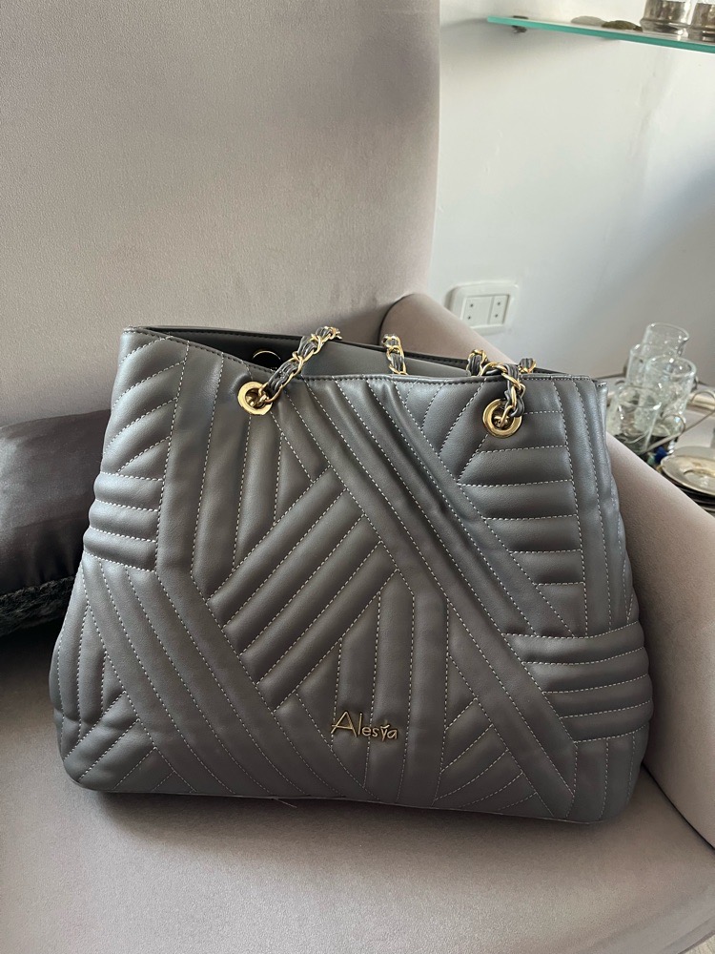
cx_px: 358
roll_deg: -4.5
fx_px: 716
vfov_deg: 67.3
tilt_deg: -33.9
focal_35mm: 26
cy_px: 477
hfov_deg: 53.1
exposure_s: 1/60
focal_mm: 5.1
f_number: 1.6
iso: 160
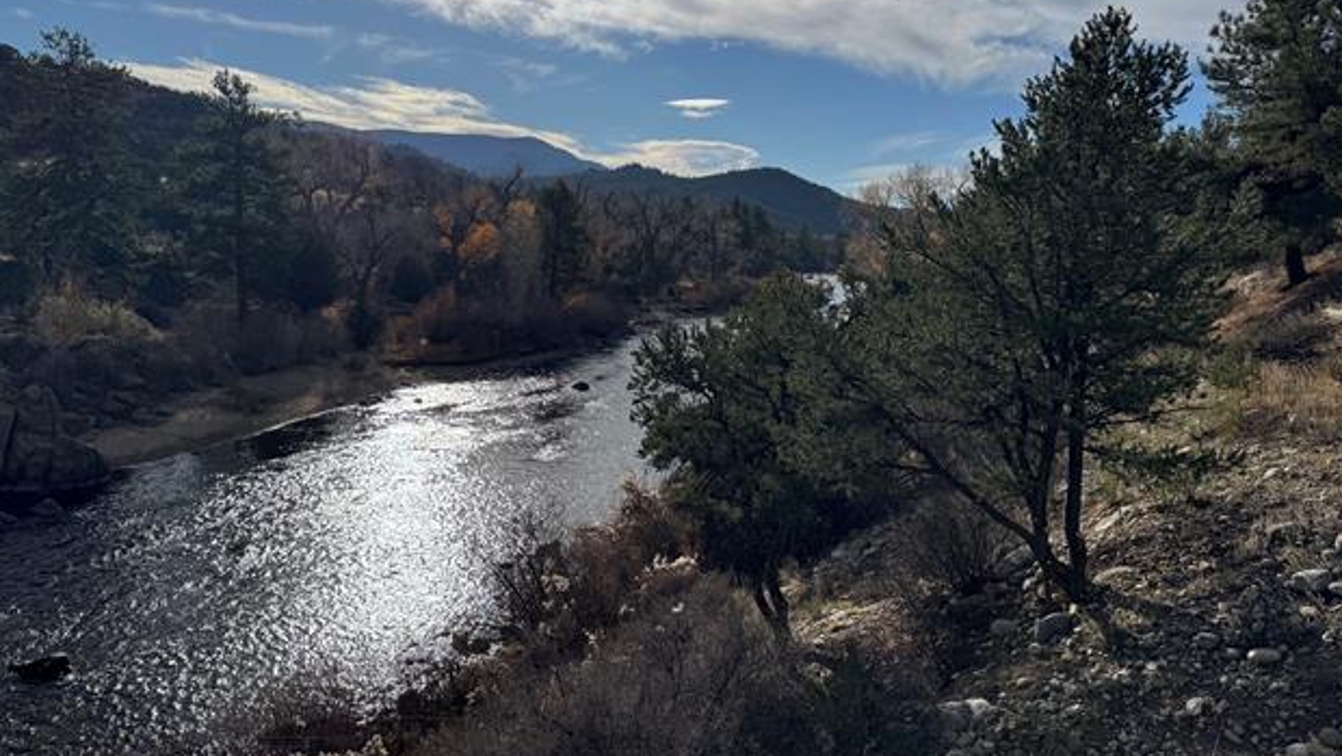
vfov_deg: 42.8
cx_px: 675
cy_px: 316
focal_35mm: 27
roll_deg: -2.0
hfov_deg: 69.9
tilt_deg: -6.4
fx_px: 961
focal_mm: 6.76
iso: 64
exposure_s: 1/12346
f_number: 1.78
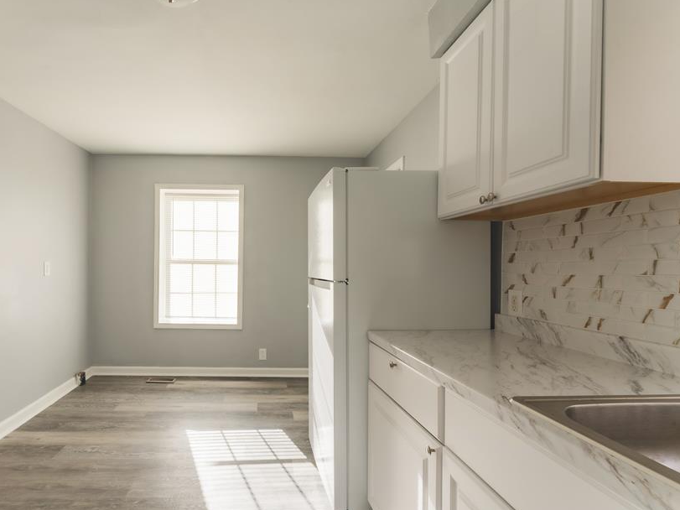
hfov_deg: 89.7
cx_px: 267
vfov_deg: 74.7
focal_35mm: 17
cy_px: 269
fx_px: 334
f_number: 16
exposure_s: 1/20
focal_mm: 14
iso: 200
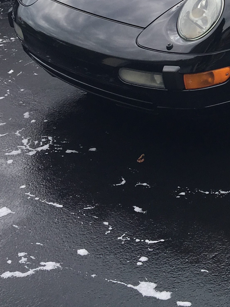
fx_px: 700
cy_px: 0
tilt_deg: -15.2
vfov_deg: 23.7
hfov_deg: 17.8
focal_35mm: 79
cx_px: 271
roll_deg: -0.4
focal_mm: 4.15
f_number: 2.2
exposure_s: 1/686
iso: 25
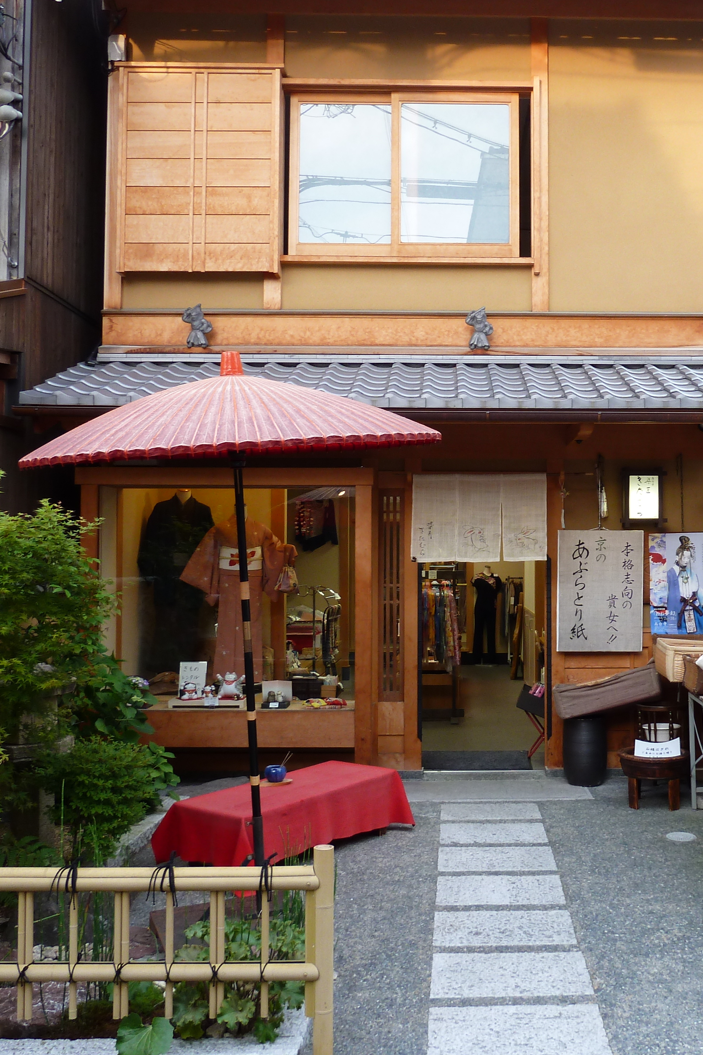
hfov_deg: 37.2
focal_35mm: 35
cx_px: 494
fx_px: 1025
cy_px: 524
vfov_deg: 54.4
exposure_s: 1/30
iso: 100
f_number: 3.3
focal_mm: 4.1
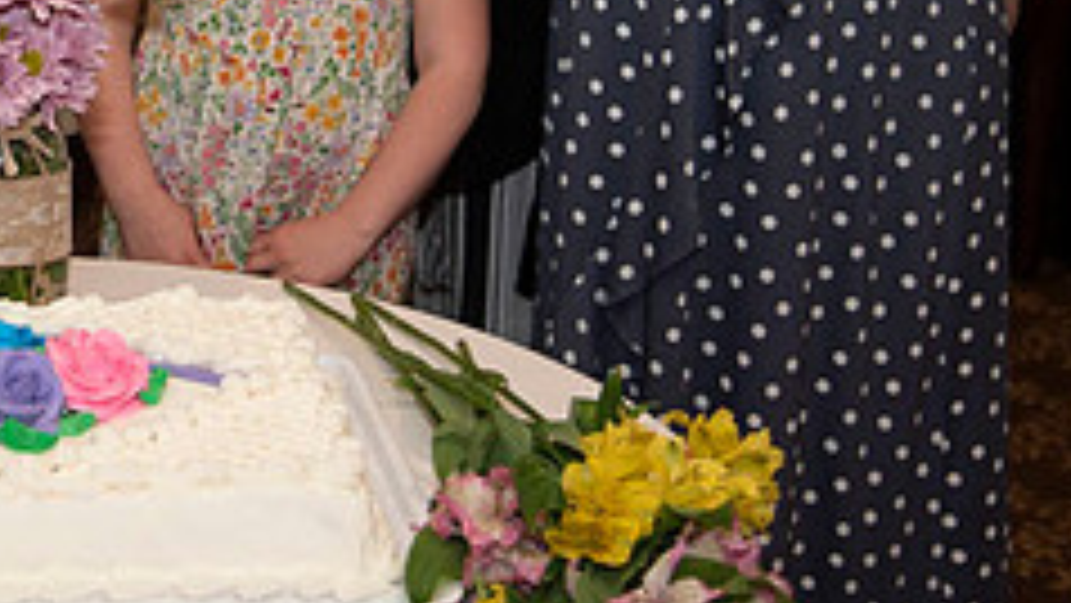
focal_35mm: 102
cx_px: 27
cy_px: -169
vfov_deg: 11.6
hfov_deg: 20.3
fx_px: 2897
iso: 640
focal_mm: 40
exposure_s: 1/200
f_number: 4
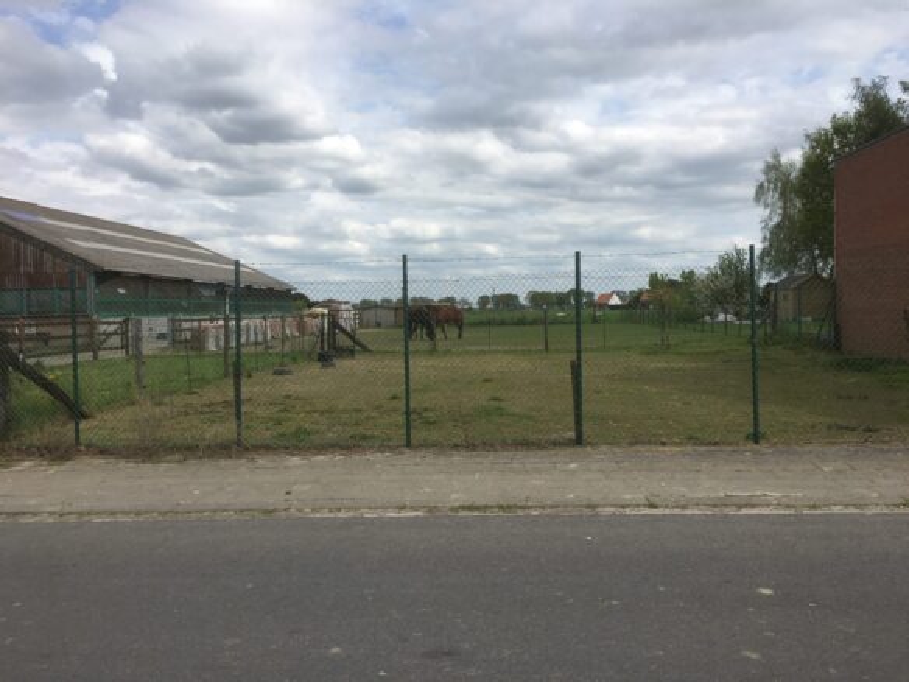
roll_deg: +0.9
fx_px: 762
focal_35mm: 29
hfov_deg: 61.7
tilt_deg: -3.1
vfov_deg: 48.2
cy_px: 341
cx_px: 454
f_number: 2.2
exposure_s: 1/1637
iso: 25
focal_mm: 4.15
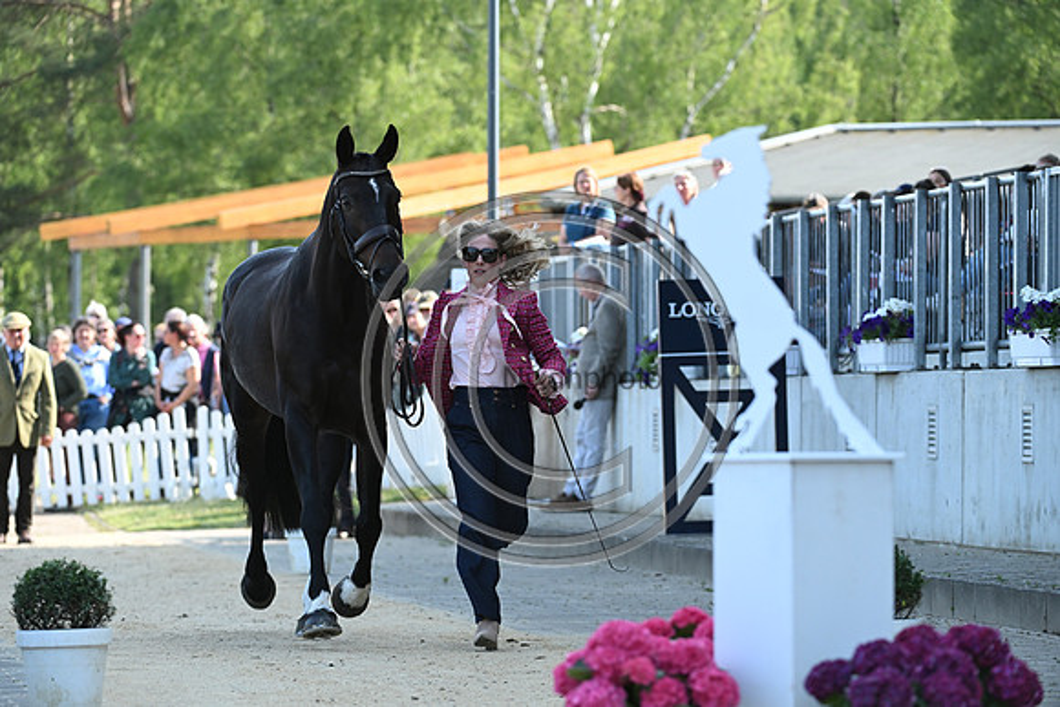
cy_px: 354
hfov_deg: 9.4
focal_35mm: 220
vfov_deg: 6.2
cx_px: 530
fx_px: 6479
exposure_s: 1/1250
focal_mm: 220
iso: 1600
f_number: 5.6
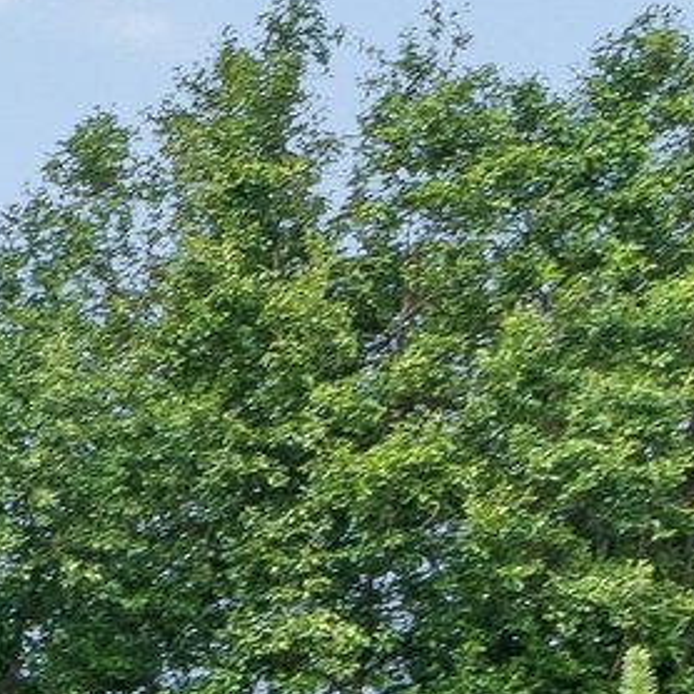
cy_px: 1041
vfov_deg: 7.5
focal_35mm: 229
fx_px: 5194
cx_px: -2152
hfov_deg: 6.2
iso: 200
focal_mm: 25
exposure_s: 1/50
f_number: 16
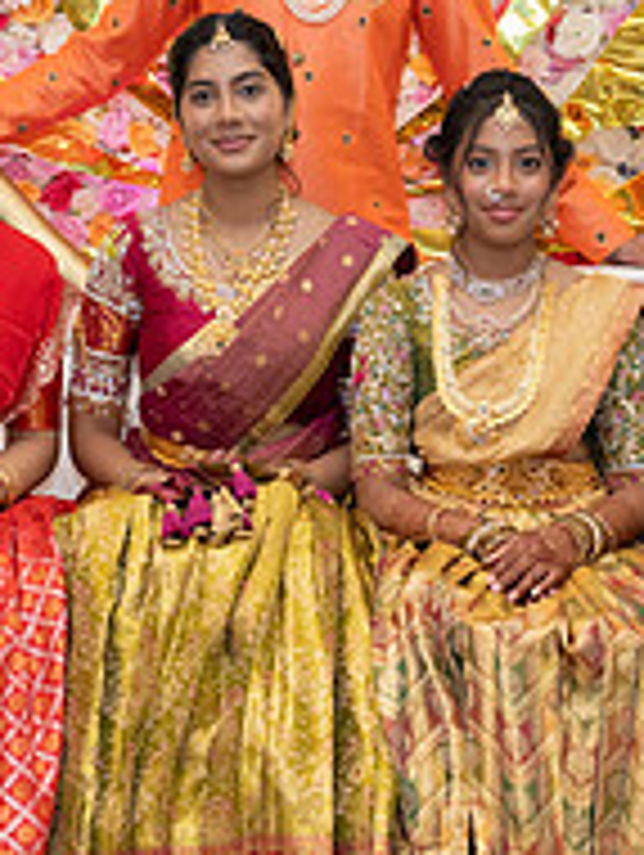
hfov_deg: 12.6
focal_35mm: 118
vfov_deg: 16.7
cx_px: 302
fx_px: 2921
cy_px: 353
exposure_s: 1/160
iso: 1000
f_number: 3.5
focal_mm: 40
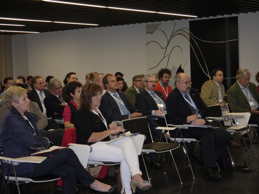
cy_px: 97
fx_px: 464
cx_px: 130
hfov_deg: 31.2
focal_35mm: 62
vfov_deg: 23.7
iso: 250
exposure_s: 1/50
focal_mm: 31
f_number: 5
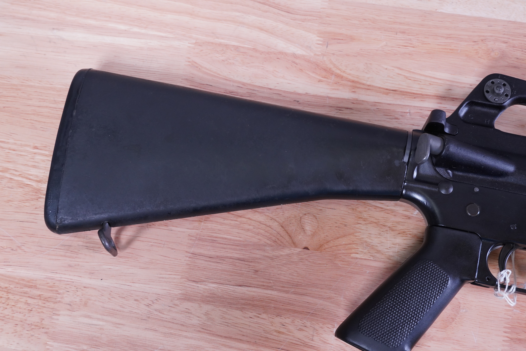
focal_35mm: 46
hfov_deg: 42.3
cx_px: 263
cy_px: 176
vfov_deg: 29.0
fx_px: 680
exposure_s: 1/125
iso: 1000
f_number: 5.6
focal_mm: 31
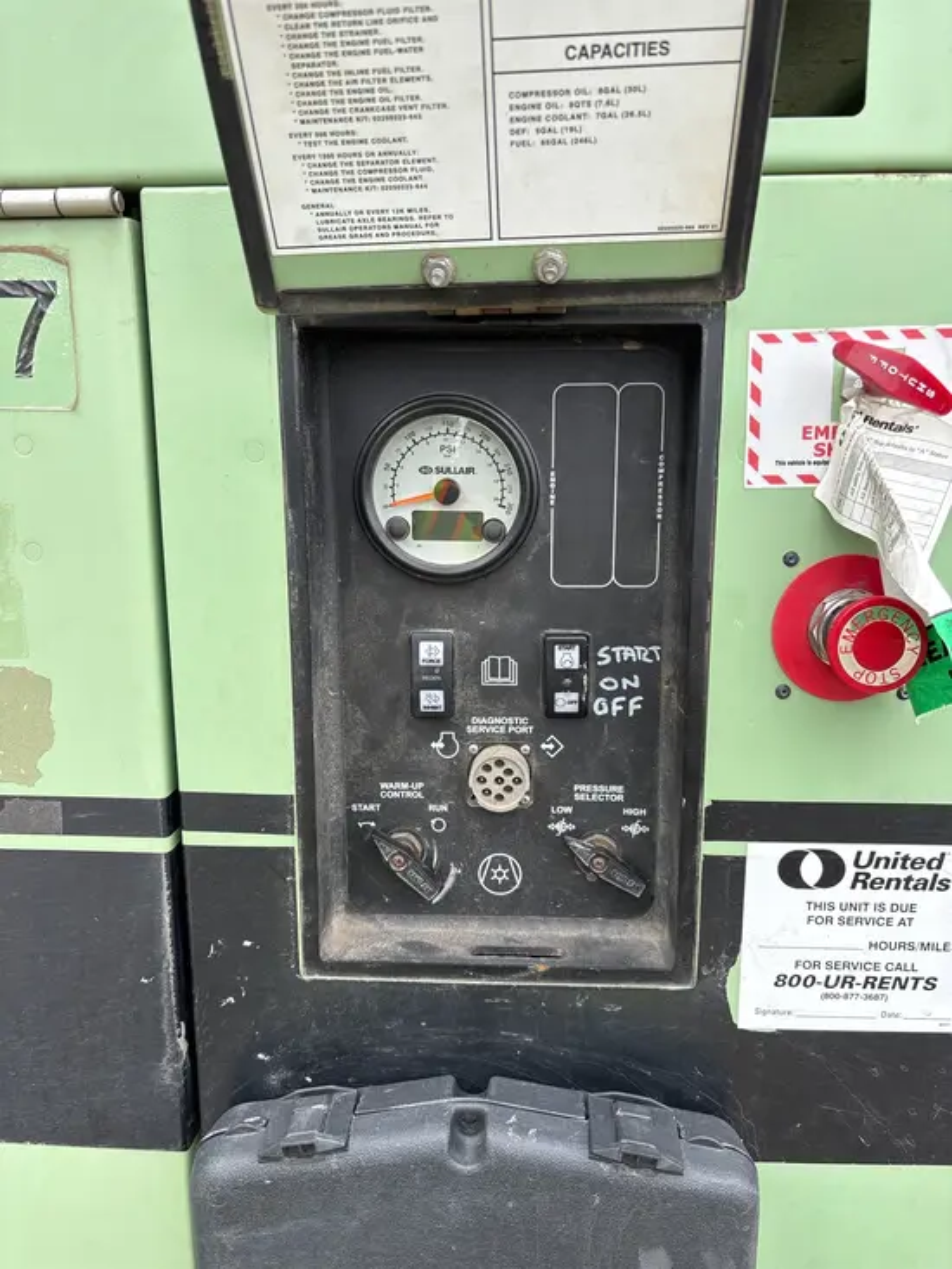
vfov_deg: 67.3
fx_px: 953
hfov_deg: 53.1
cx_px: 476
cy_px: 634
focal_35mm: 26
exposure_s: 1/702
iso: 50
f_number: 1.6
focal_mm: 5.96
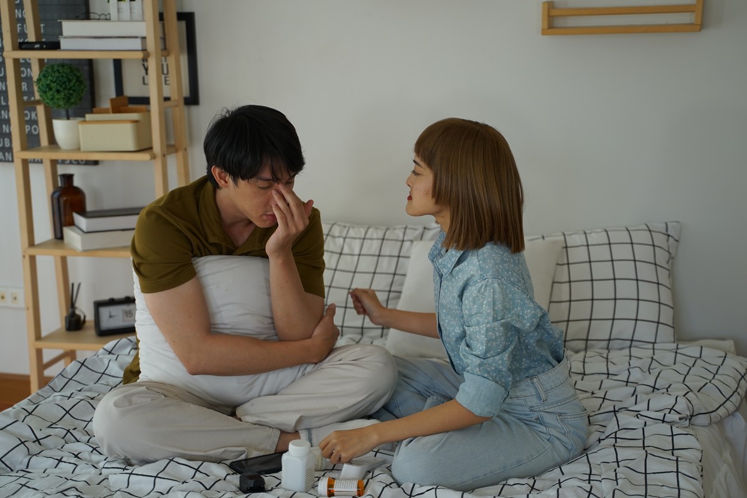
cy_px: 249
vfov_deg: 25.5
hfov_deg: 37.5
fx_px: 1100
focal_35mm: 53
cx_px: 374
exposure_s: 1/320
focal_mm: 53
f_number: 2.8
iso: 250
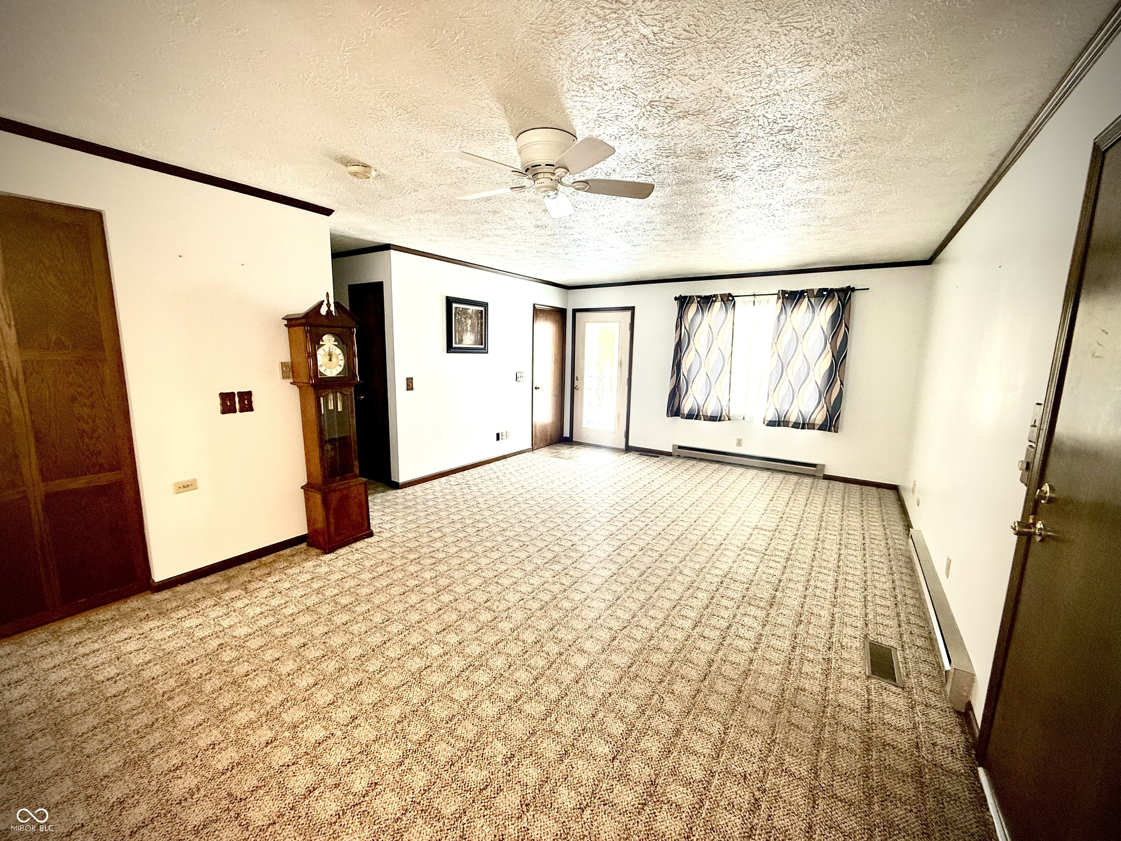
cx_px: 560
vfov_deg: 85.7
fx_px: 453
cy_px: 420
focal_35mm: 14
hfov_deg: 102.1
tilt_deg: -8.4
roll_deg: -1.7
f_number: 2.2
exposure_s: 1/120
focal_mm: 2.22
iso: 160
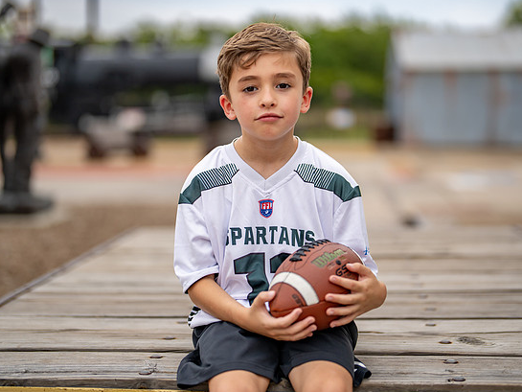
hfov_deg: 32.2
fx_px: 905
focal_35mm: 60
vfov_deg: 24.4
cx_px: 277
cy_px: 185
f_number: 1.2
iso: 200
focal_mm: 50
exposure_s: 1/2500
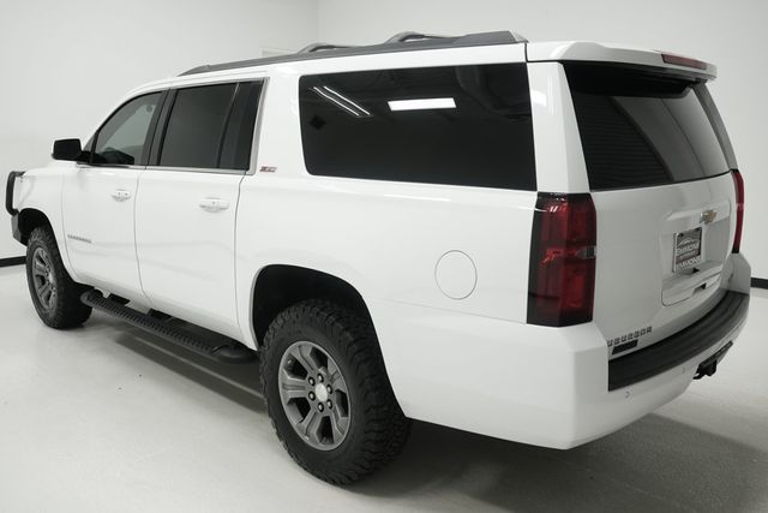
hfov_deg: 61.9
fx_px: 640
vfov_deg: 43.6
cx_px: 384
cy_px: 256
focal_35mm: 30
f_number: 5.6
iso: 640
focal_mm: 20
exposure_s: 1/200
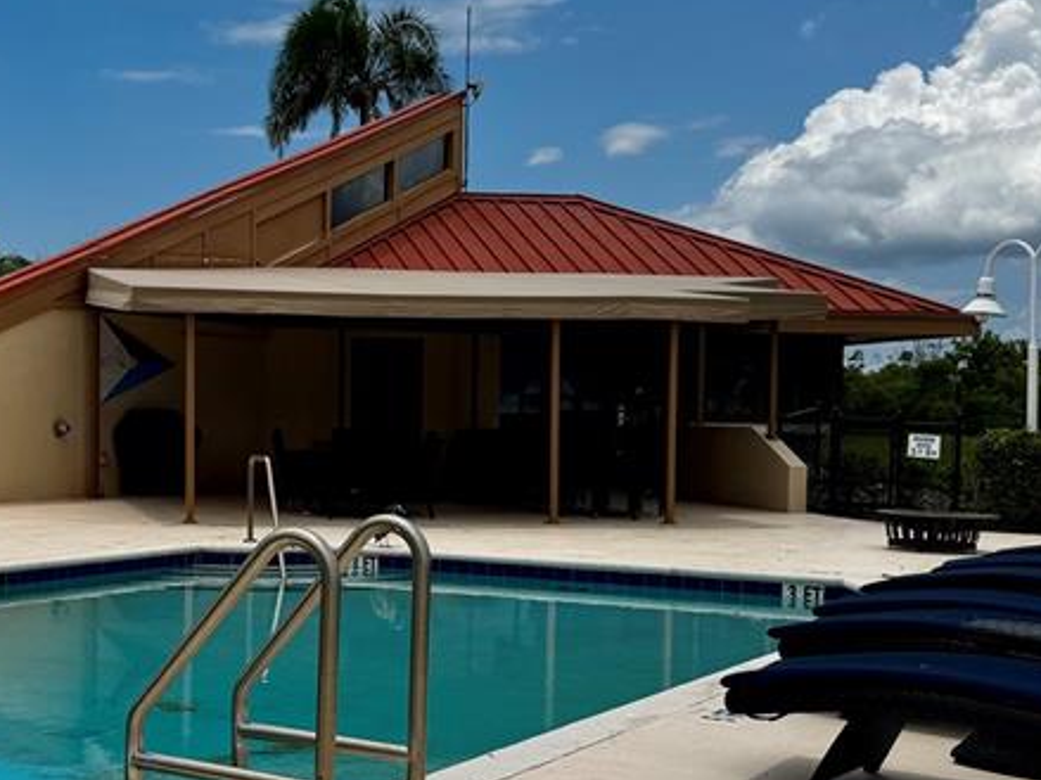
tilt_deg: -2.8
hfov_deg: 33.3
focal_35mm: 56
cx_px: 199
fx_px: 1684
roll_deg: -0.7
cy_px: 467
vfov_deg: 26.0
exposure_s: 1/10417
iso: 80
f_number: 1.78
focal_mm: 6.76
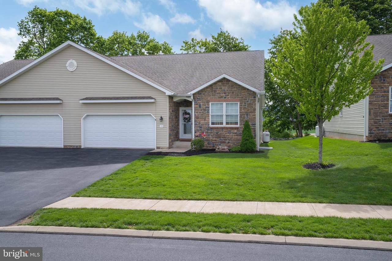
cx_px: 196
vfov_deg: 41.1
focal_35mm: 32
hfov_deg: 58.7
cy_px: 130
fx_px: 348
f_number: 7.1
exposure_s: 1/320
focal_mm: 32
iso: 125
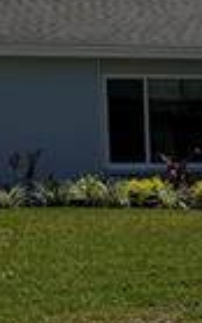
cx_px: 427
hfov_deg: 8.7
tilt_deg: -3.0
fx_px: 1241
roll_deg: -0.2
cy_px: 244
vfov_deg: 14.8
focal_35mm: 141
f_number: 1.78
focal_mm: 6.76
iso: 80
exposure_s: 1/11905
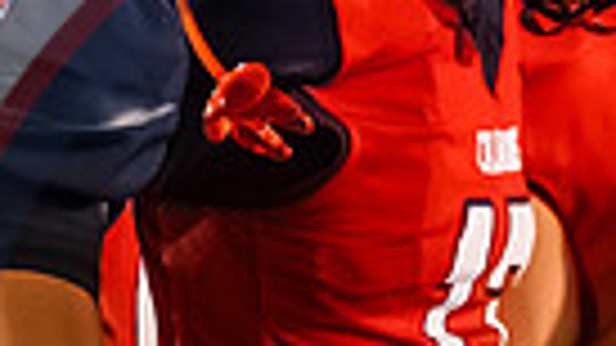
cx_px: 154
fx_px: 30816
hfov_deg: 1.1
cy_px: 487
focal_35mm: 1887
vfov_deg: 0.6
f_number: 2.8
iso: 20000
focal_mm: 200
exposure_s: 1/1600
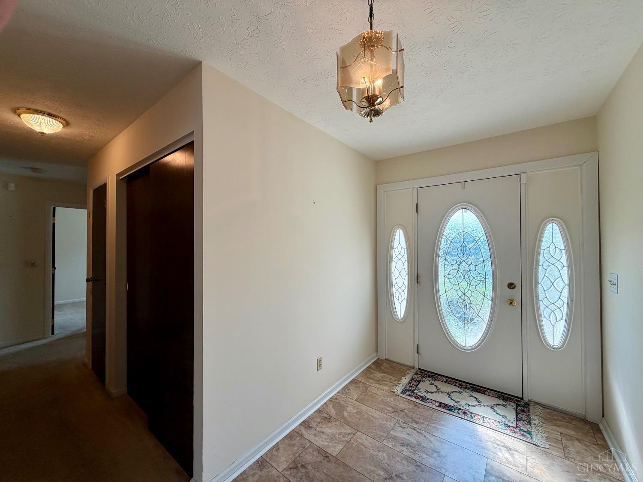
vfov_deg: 85.7
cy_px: 241
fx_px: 260
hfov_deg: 102.1
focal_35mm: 14
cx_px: 322
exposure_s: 1/120
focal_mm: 2.22
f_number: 2.2
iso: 64
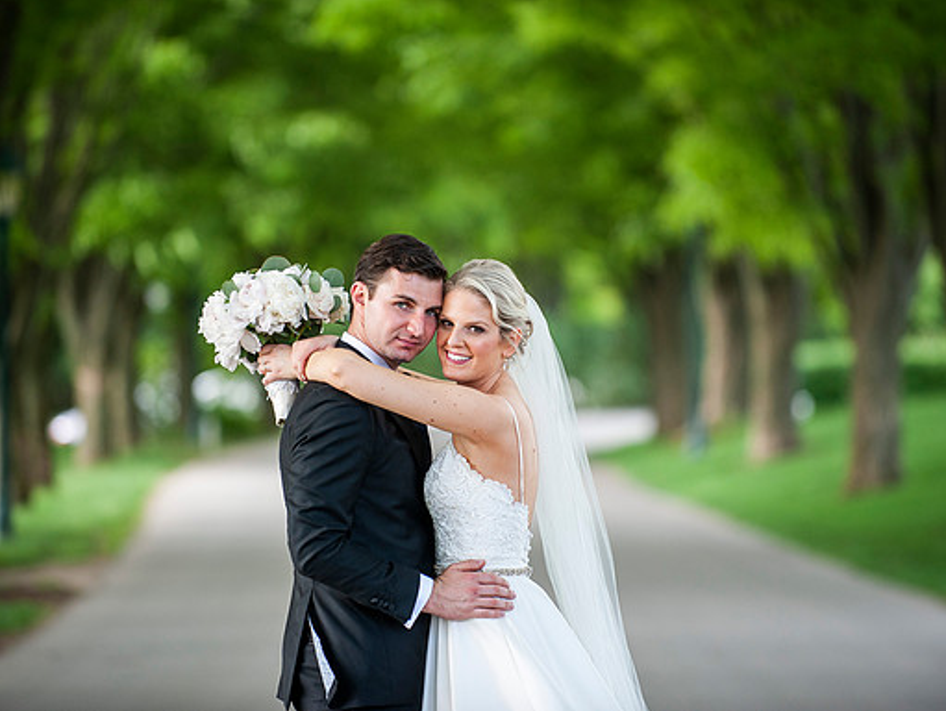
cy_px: 356
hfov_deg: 9.1
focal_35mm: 218
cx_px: 478
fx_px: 5962
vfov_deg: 6.8
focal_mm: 200
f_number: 2.8
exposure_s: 1/640
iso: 640
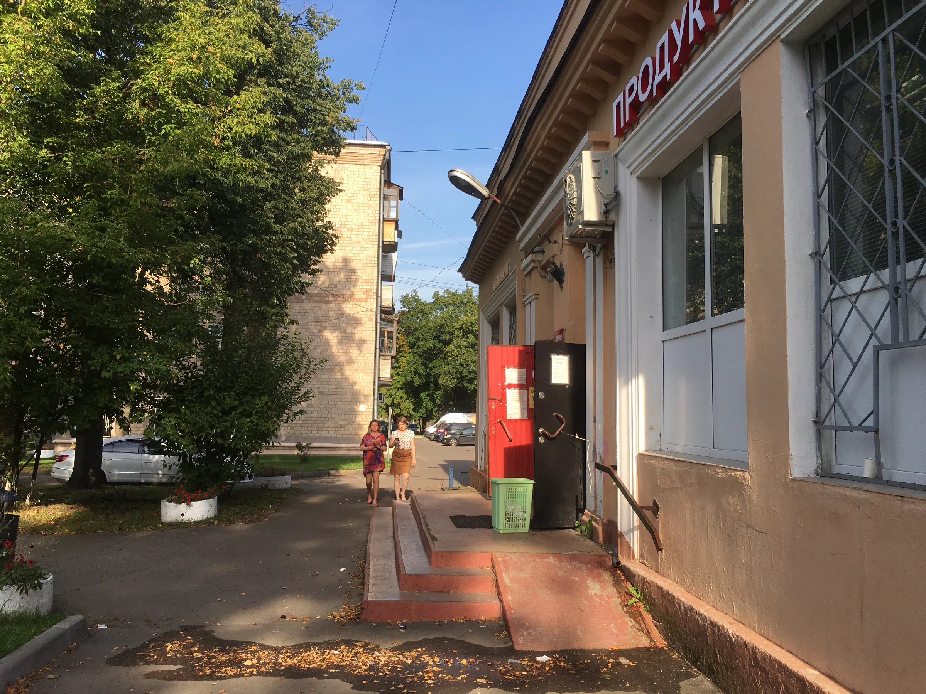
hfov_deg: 61.7
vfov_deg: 48.2
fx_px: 776
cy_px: 347
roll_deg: -0.7
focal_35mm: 29
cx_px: 463
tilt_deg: +7.5
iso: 25
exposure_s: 1/785
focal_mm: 4.15
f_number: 2.2
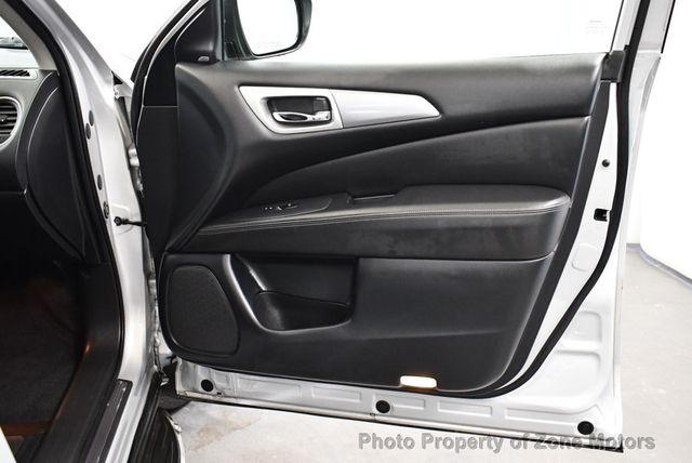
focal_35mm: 36
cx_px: 346
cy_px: 232
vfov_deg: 36.9
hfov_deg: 53.1
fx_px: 693
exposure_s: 1/80
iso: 3200
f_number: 3.5
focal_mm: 18
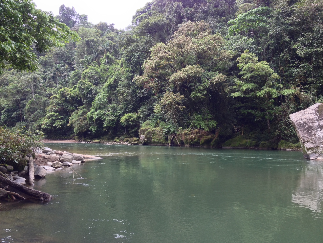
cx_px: 162
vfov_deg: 40.7
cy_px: 122
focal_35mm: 35
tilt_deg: -1.1
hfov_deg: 52.6
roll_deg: -0.3
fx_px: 327
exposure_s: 1/286
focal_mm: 4.28
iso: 50
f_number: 2.4
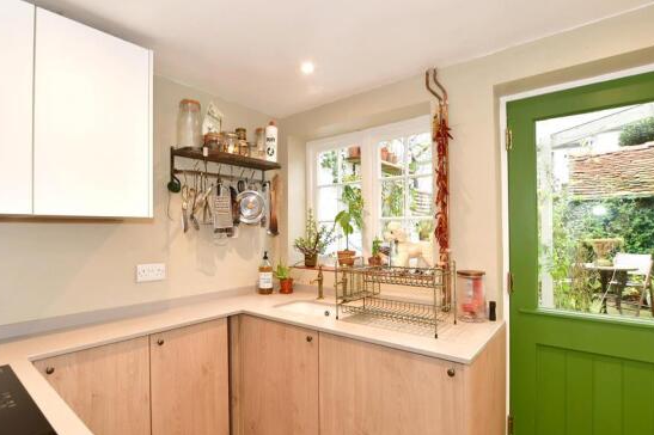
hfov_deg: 89.9
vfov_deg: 67.3
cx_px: 305
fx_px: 327
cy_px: 222
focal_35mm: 18
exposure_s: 1/25
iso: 400
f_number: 5
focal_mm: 10
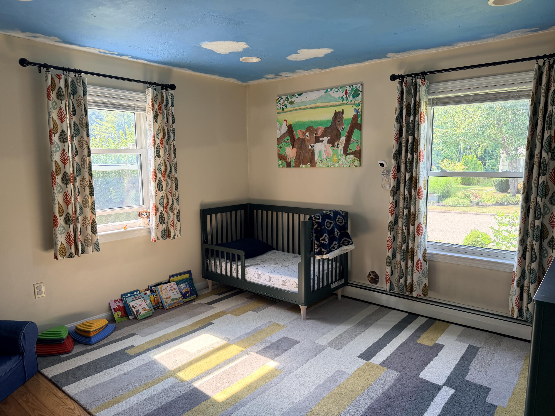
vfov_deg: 56.8
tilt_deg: -6.3
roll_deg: +1.4
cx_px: 278
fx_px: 385
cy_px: 208
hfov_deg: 71.6
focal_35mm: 24
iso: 100
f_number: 1.78
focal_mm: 6.76
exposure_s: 1/189
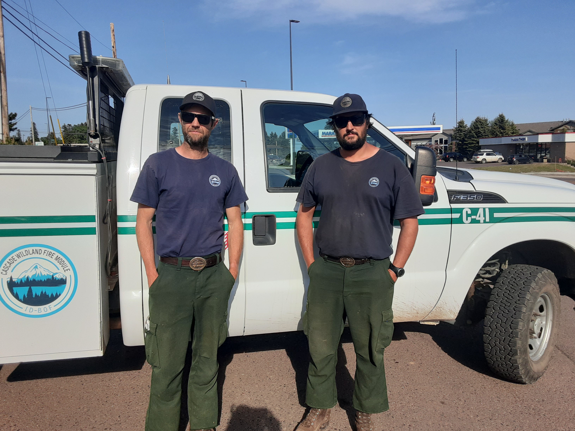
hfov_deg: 65.3
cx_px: 288
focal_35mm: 27
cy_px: 216
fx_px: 448
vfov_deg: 51.4
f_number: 1.9
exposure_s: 1/3003
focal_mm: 2.91
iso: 40
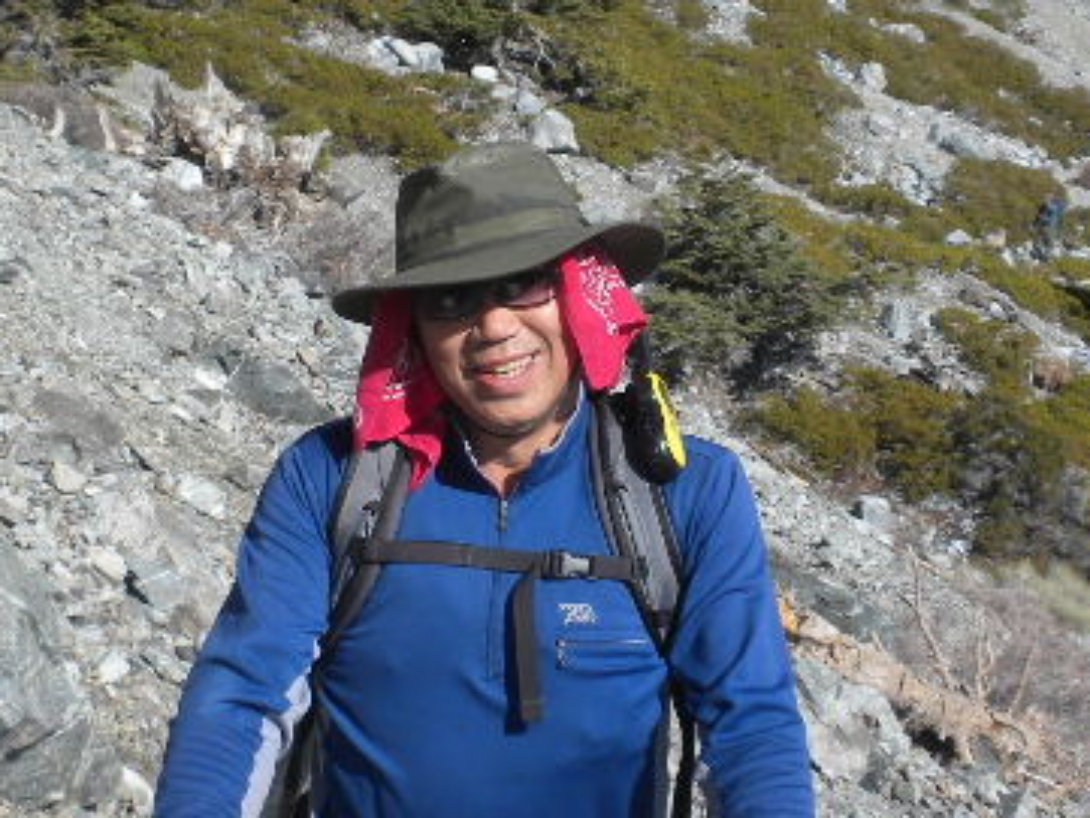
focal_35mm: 80
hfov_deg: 24.4
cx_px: 525
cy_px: 376
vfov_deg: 18.4
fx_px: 2520
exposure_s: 1/122
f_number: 10
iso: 64
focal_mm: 6.6
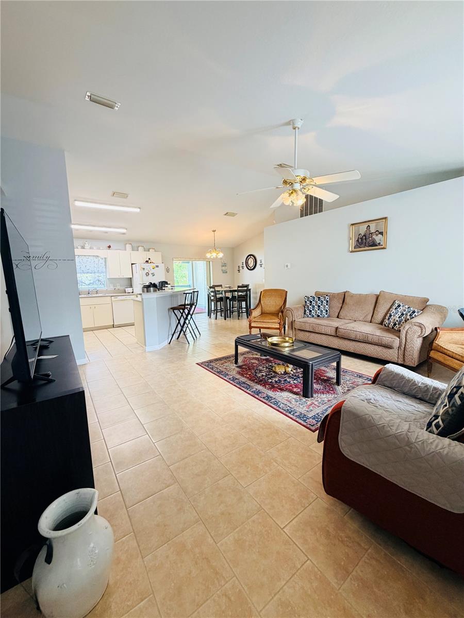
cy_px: 309
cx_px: 232
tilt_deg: -6.5
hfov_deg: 85.7
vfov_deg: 102.1
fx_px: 250
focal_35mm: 14
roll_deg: +1.7
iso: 160
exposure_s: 1/60
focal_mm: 2.22
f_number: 2.2
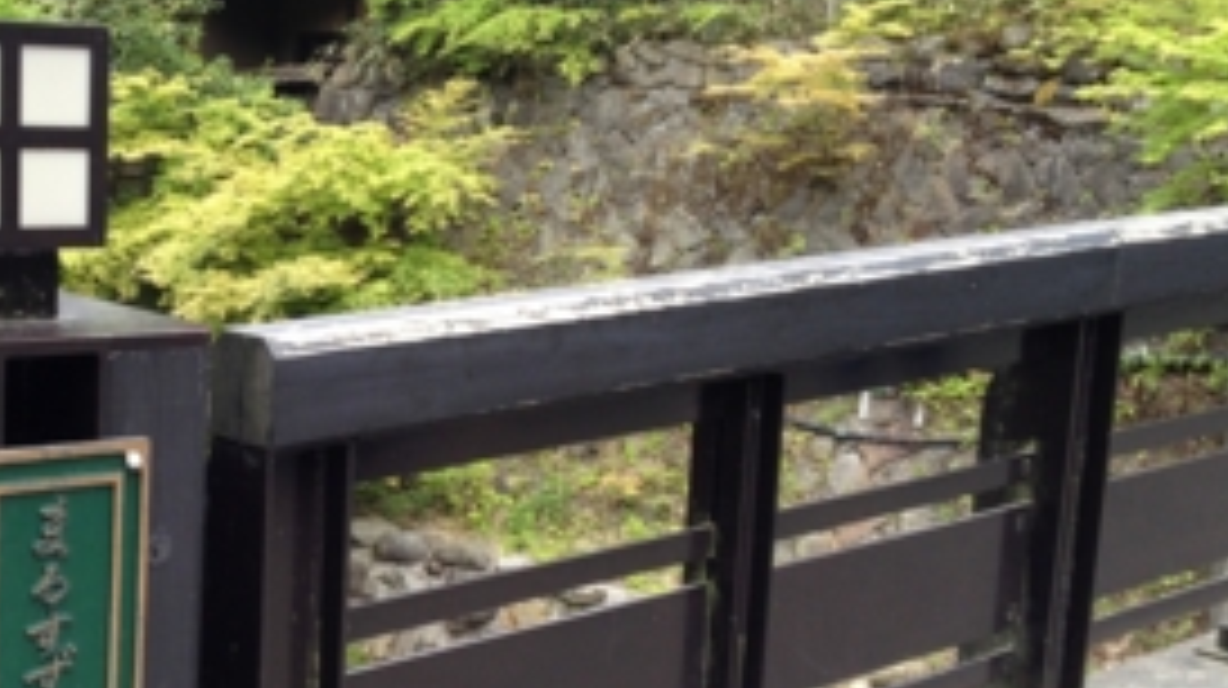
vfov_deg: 19.0
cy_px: 409
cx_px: 270
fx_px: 2050
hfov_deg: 32.6
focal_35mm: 63
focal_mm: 4.28
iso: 50
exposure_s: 1/150
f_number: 2.4
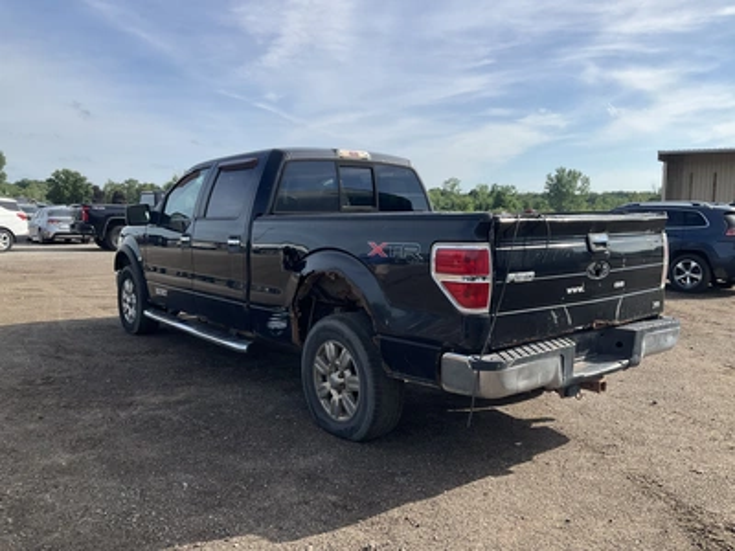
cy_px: 276
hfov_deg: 61.7
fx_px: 616
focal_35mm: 29
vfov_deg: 48.2
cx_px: 368
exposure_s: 1/1577
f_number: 1.8
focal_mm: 3
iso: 25
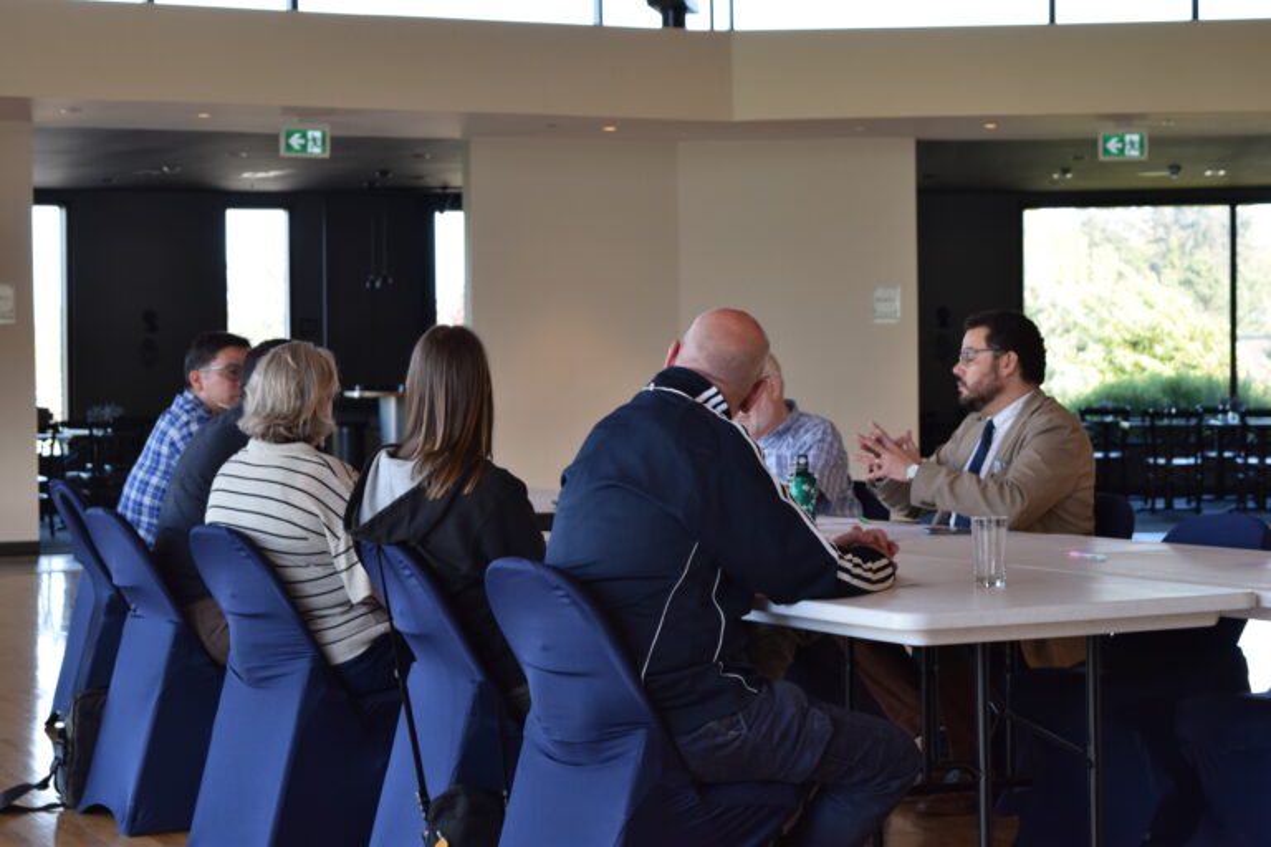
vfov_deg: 16.6
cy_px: 424
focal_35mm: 82
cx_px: 636
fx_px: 2912
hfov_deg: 24.6
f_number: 5.6
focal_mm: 55
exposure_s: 1/100
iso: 720
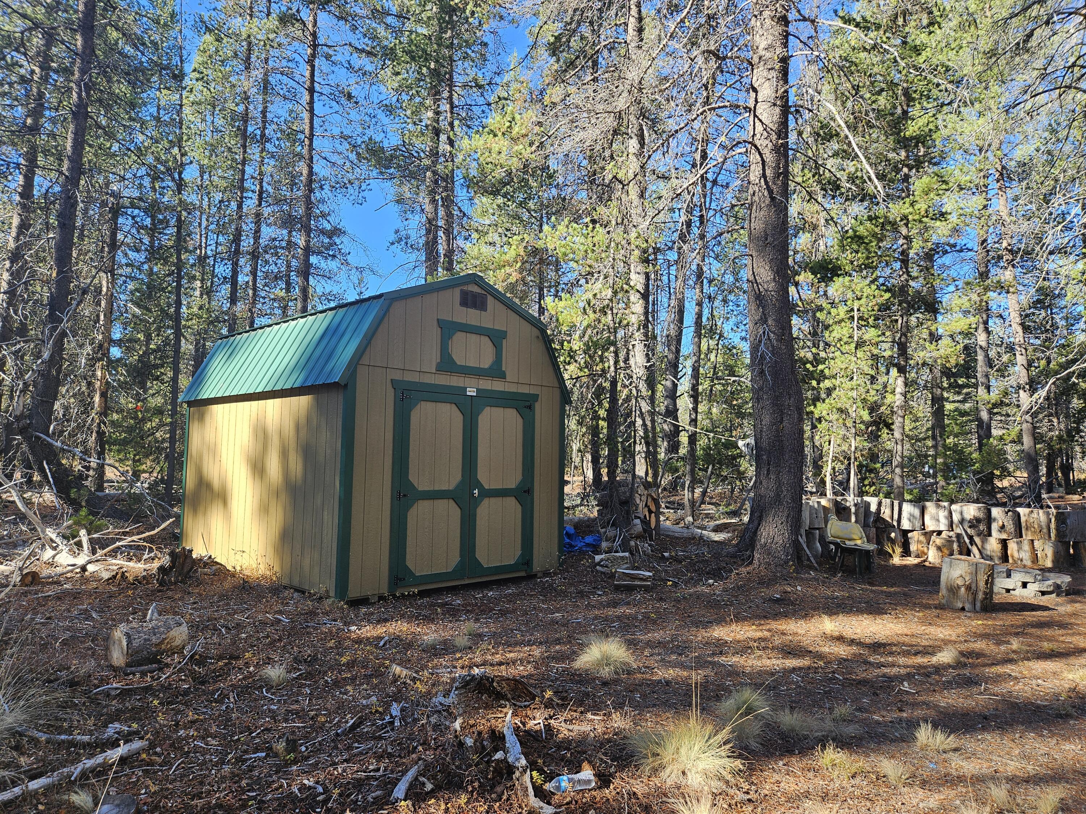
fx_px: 722
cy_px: 407
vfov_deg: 58.9
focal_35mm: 23
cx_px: 543
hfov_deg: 73.9
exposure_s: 1/219
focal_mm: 5.4
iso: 25
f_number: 1.8
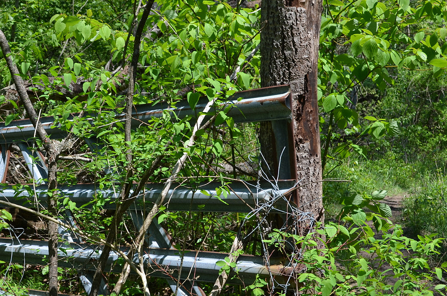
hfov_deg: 30.6
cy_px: 168
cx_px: 208
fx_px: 818
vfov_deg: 20.5
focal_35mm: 66
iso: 100
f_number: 7.1
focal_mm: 26
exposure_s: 1/200
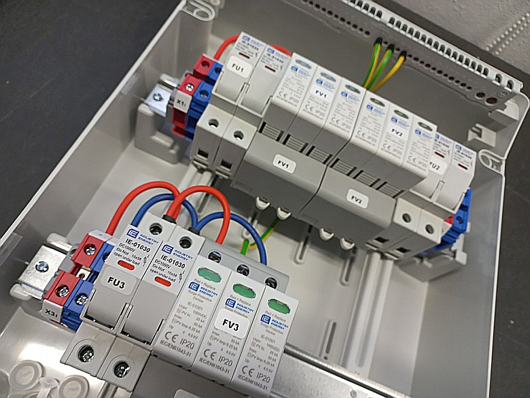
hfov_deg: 69.4
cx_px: 265
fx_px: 383
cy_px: 199
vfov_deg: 54.9
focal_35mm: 25
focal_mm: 4.6
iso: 100
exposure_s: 1/50
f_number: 1.8
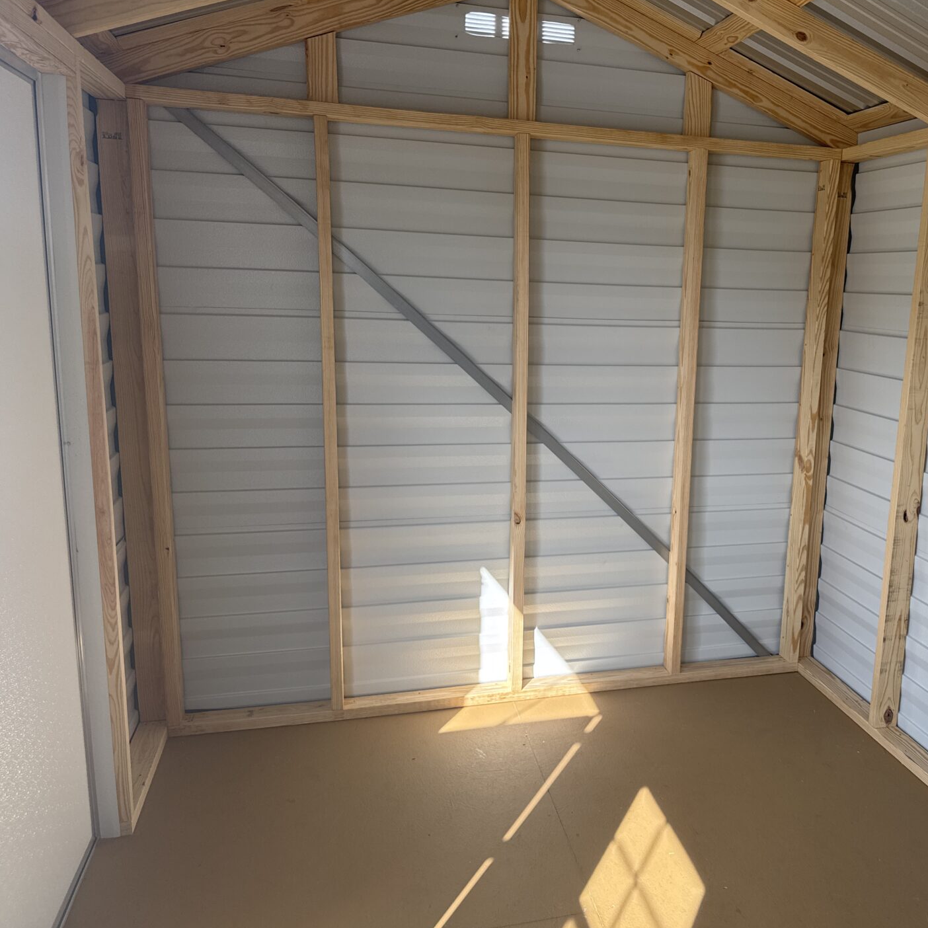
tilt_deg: -12.0
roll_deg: -0.5
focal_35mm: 29
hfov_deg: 54.4
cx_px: 624
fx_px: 880
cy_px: 456
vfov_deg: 55.6
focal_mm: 6.76
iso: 80
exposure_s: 1/436
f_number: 1.78
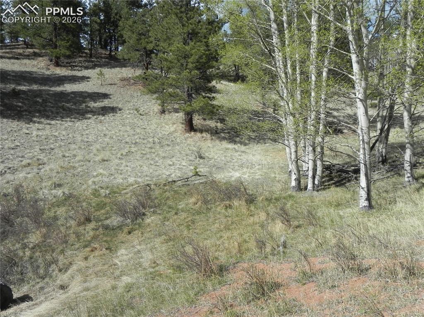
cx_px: 212
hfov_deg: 55.4
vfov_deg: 42.9
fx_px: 404
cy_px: 158
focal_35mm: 33
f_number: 8
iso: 160
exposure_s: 1/400
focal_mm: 5.9
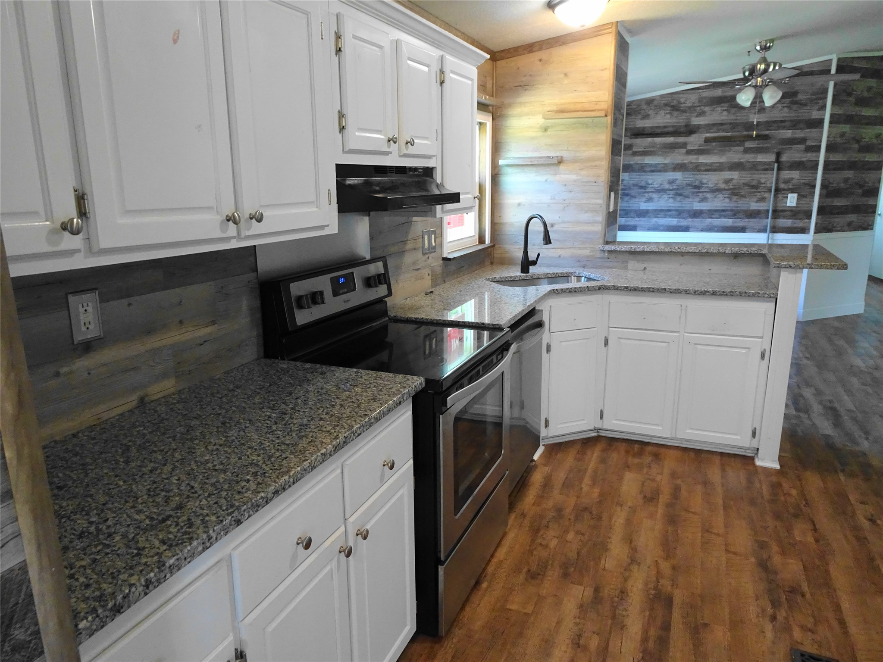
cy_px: 331
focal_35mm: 24
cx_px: 442
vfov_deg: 56.8
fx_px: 612
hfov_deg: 71.6
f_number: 3.5
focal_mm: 4.1
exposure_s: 1/30
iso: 400
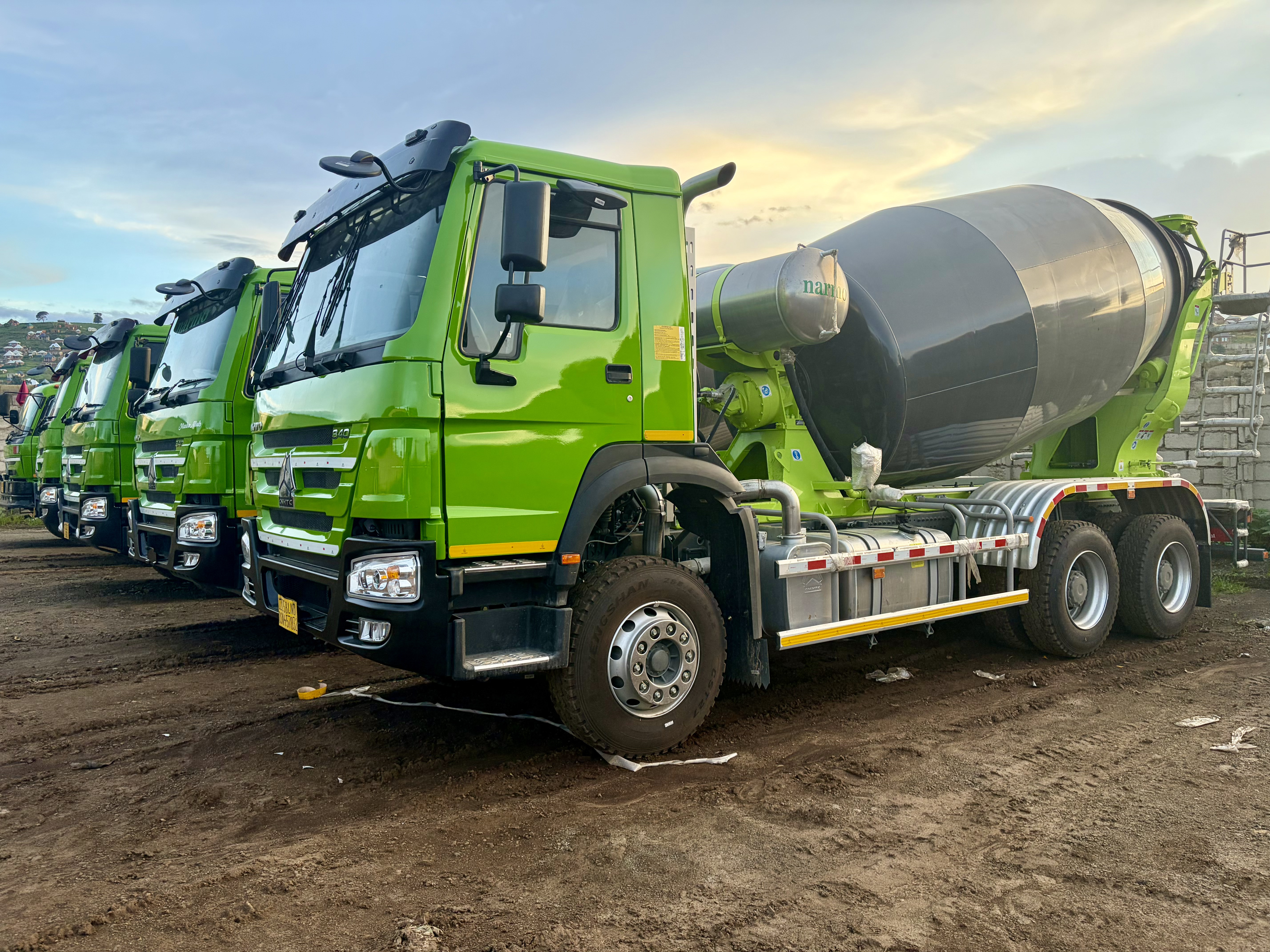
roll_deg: +1.0
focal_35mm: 26
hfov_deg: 67.3
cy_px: 476
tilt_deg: -3.1
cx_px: 635
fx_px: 954
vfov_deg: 53.1
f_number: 1.6
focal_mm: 5.96
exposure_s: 1/162
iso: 125
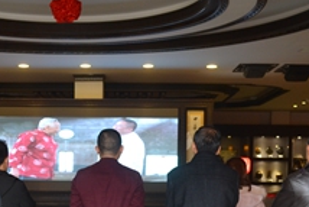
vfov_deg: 17.3
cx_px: 114
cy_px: 212
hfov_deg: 26.2
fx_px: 661
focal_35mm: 77
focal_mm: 22
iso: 400
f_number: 3.8
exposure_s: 1/30
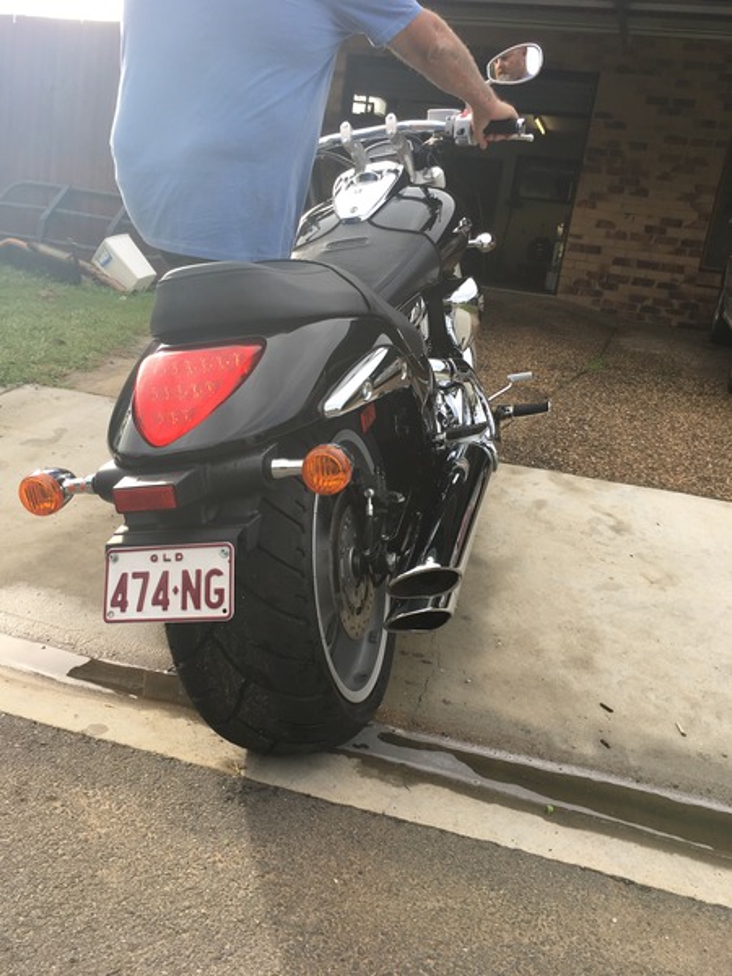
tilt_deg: -13.4
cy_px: 488
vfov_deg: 61.7
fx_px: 818
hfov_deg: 48.2
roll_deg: -8.9
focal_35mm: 29
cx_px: 366
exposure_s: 1/234
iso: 25
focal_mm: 4.15
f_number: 2.2
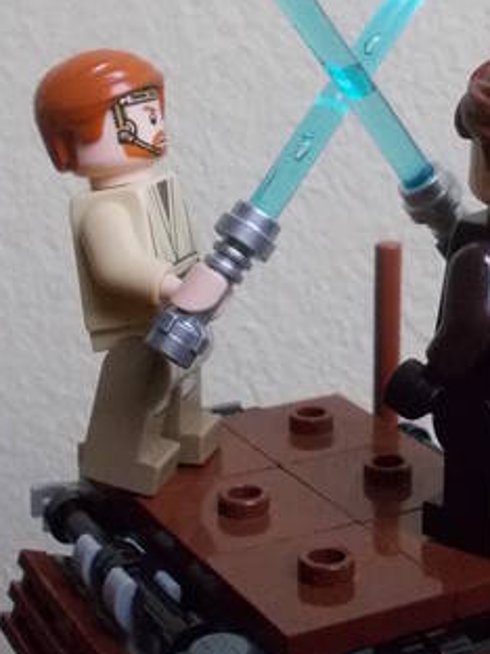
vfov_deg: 25.6
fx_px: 1416
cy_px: 153
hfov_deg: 19.5
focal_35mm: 75
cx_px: 368
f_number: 3.2
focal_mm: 4.6
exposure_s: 1/125
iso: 400
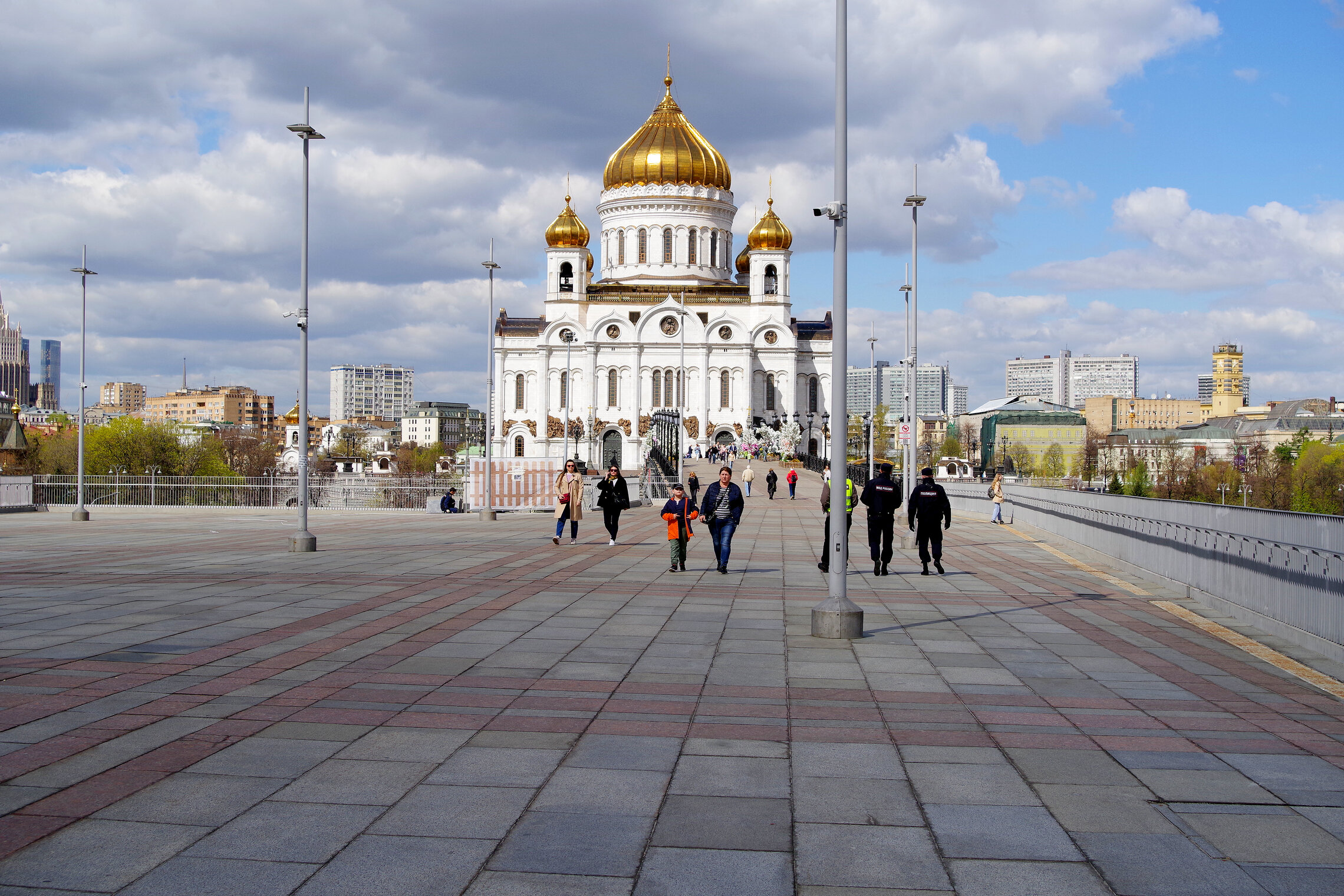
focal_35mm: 45
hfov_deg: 43.6
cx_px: 672
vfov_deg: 29.9
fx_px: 1680
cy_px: 448
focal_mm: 30
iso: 200
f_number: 8
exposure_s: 1/640
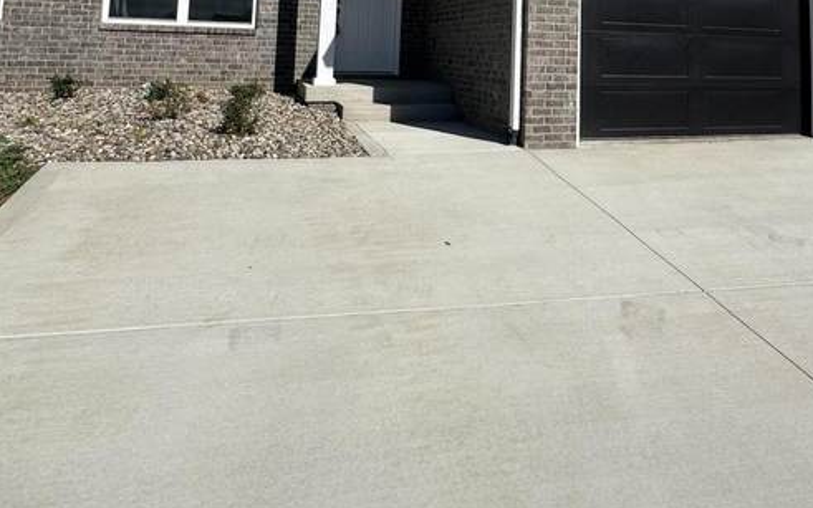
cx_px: 477
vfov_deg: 37.8
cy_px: -15
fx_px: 643
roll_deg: -2.7
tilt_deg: +6.8
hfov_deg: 64.2
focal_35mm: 29
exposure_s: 1/5051
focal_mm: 2.22
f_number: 2.2
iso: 50
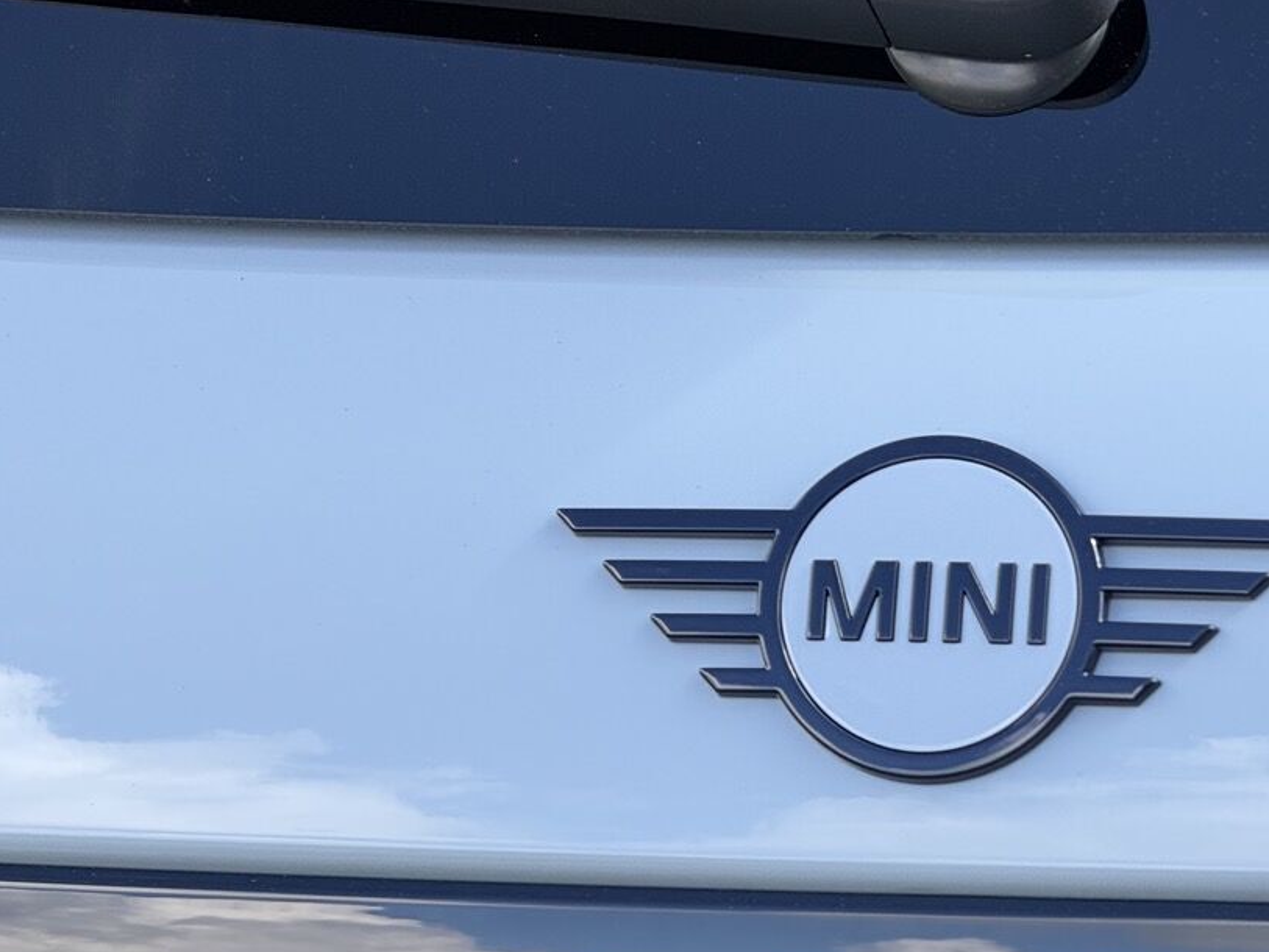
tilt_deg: -18.1
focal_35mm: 189
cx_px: 896
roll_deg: +2.5
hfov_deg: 10.4
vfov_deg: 7.9
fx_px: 6930
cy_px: 618
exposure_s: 1/266
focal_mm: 15.66
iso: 64
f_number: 2.8
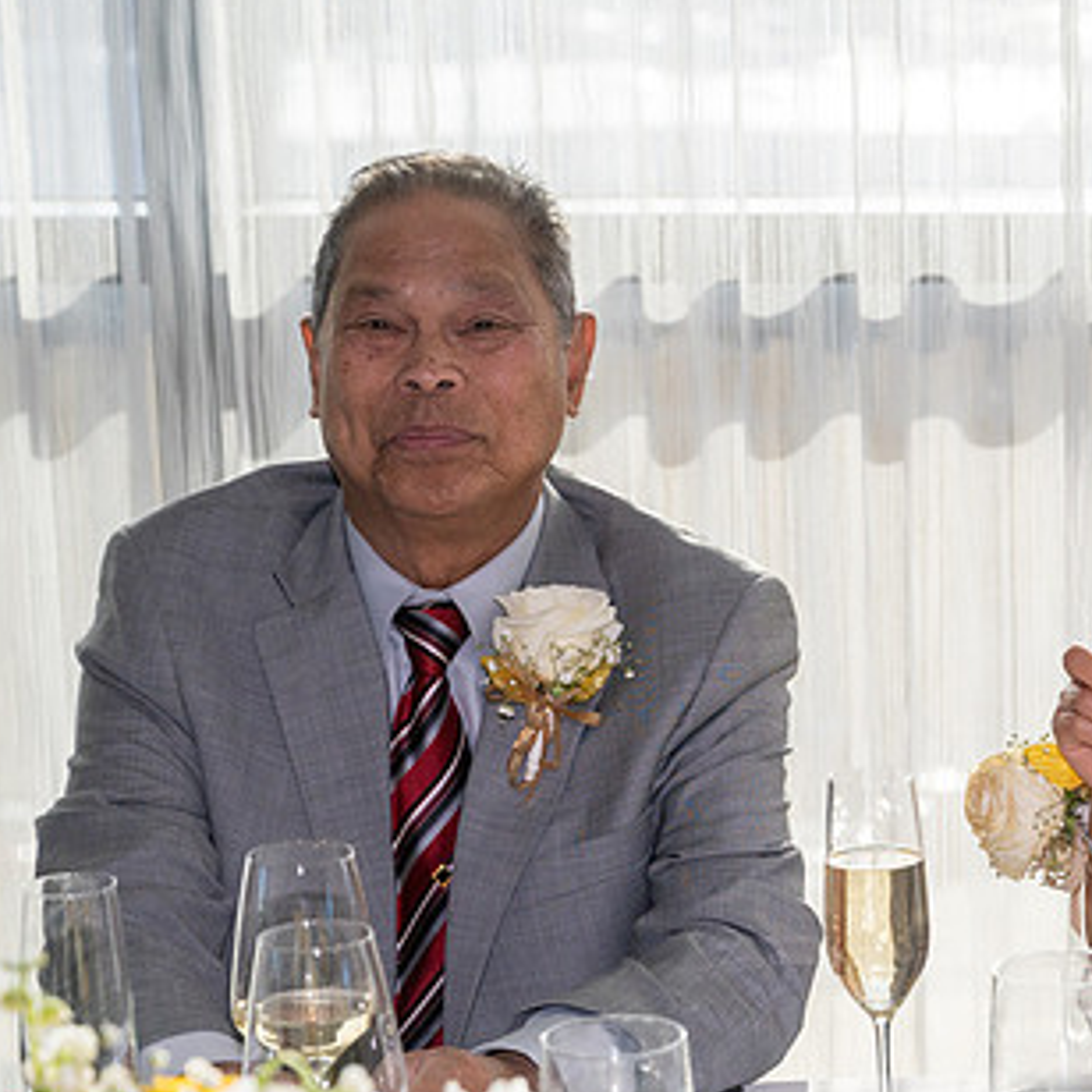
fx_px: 3997
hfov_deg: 15.4
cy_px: 550
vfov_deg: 15.6
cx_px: 1003
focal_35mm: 112
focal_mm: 70
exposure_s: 1/1600
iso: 1000
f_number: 5.6
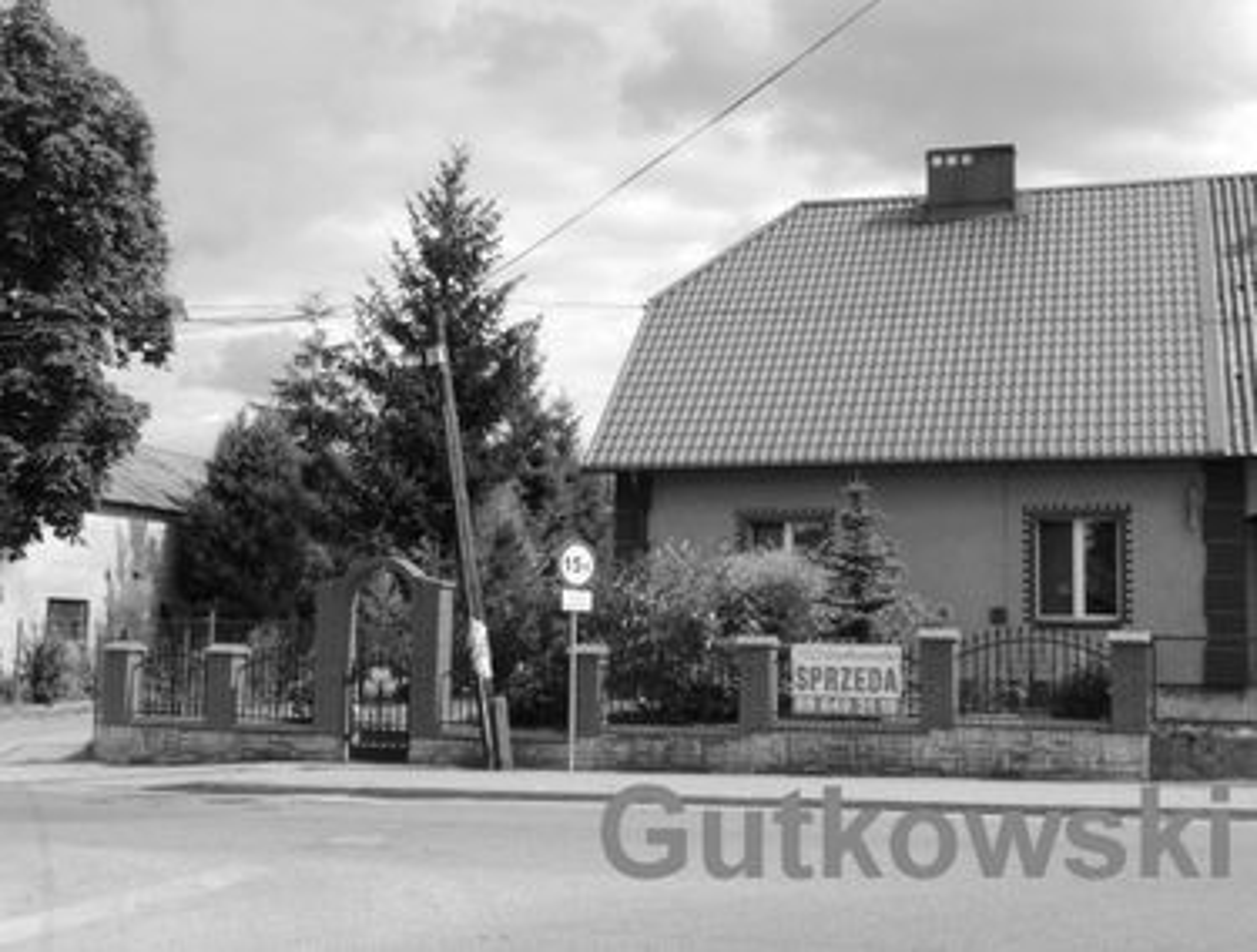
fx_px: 1567
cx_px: 628
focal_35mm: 43
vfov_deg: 33.8
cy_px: 476
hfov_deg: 43.7
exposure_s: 1/640
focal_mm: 7.6
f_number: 3.4
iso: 80
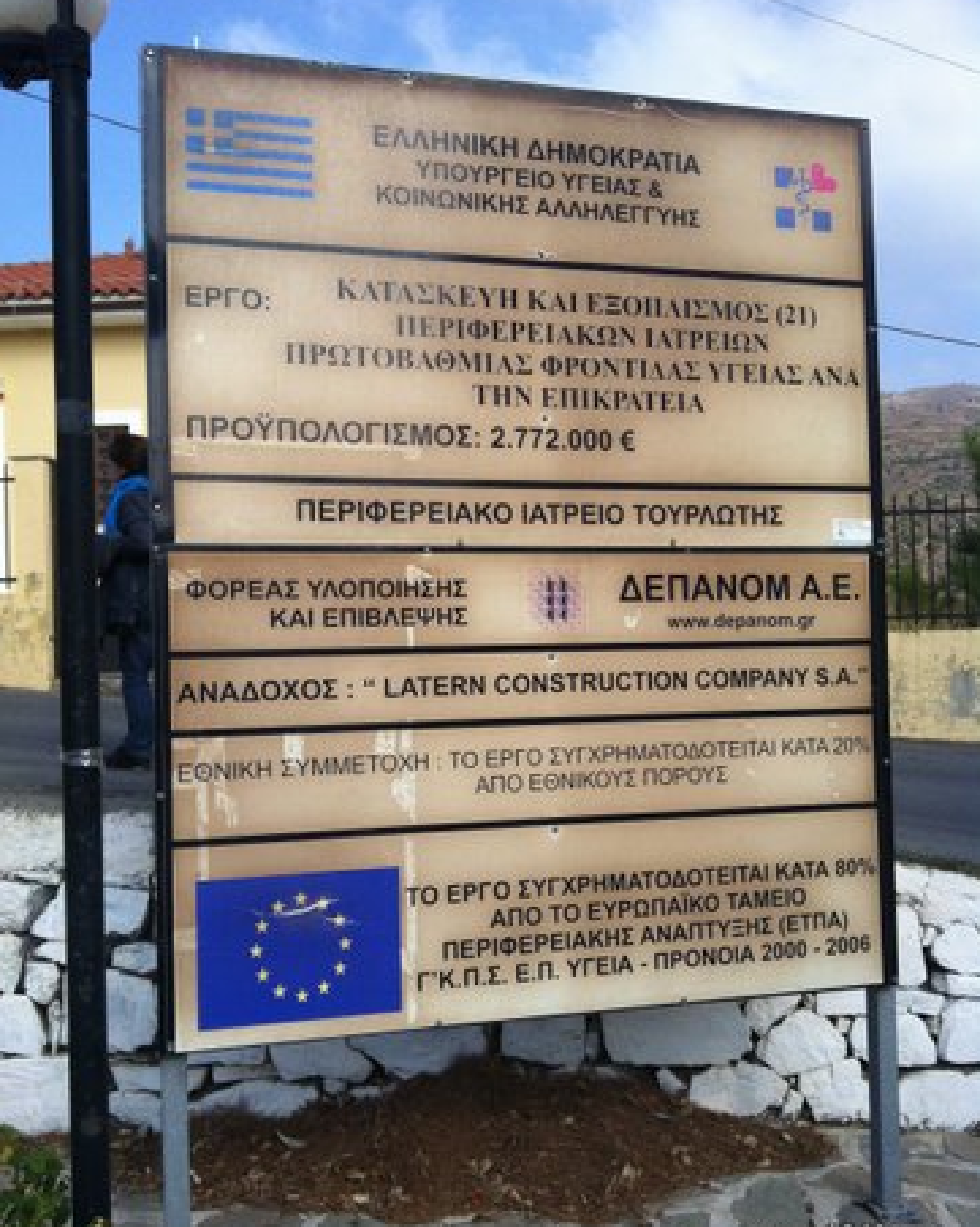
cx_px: 491
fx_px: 1343
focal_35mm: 37
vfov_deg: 49.1
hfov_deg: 40.1
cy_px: 624
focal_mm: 3.85
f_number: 2.8
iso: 80
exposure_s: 1/1312
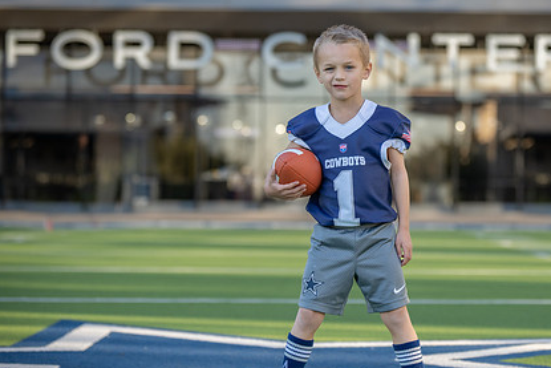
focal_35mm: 143
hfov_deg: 14.3
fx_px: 2189
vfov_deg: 9.6
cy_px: 201
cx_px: 356
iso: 100
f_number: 2.8
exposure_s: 1/400
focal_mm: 91
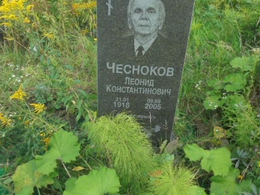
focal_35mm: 34
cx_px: 143
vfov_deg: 41.4
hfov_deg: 53.9
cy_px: 70
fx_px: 255
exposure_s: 1/200
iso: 100
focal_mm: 4.6
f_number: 3.5
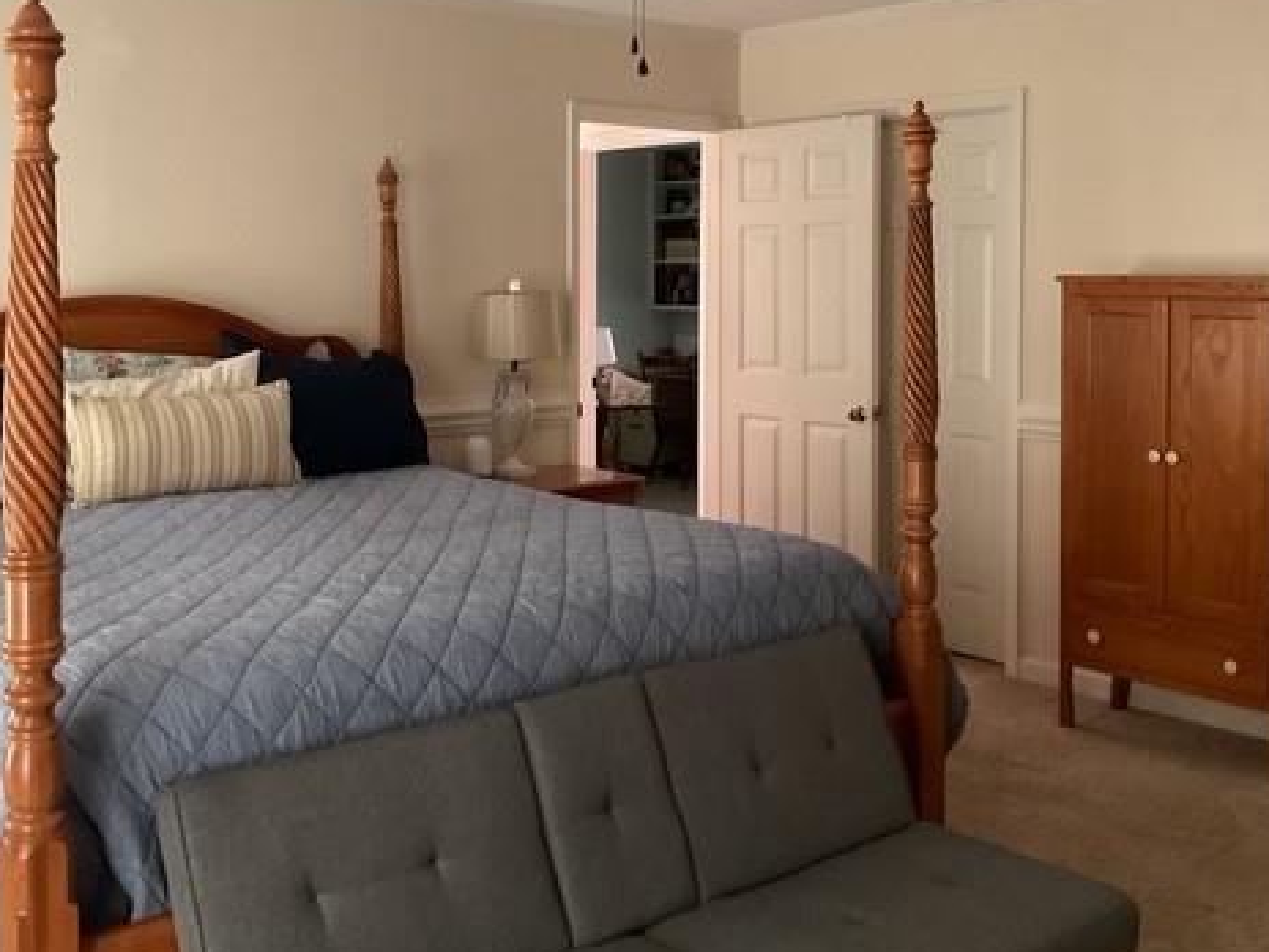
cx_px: 558
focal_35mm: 40
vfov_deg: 35.6
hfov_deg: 46.7
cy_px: 312
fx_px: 1466
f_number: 1.8
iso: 250
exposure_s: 1/40
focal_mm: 3
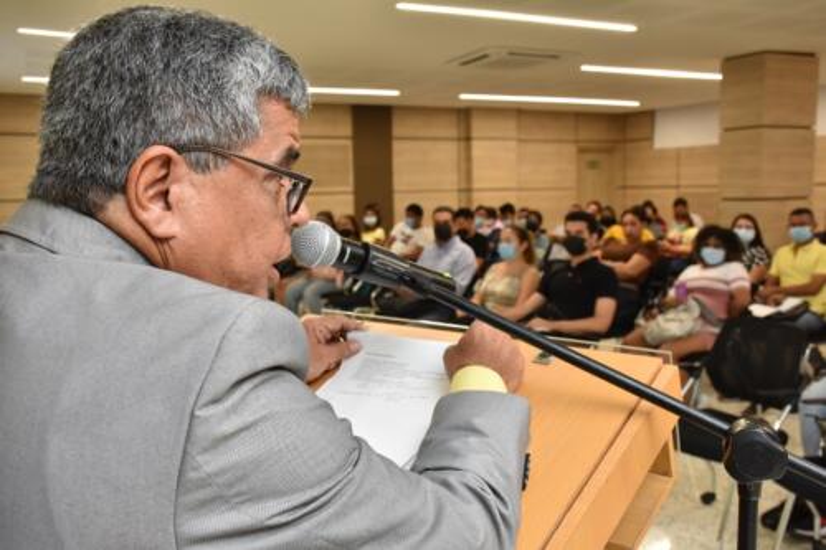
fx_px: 791
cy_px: 275
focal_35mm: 34
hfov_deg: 55.1
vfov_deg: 38.3
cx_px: 413
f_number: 5.6
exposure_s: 1/100
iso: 1250
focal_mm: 23
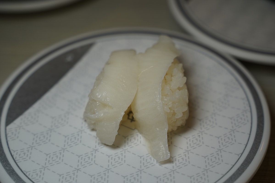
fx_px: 550
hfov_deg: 28.1
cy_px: 92
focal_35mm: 72
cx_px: 138
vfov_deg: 18.9
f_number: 5
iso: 100
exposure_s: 1/125
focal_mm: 72
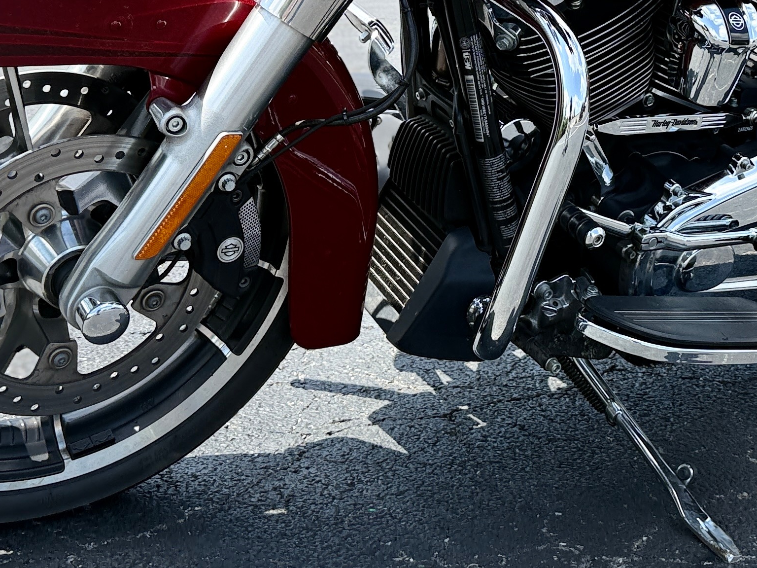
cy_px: -11
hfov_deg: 30.3
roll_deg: +0.5
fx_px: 1378
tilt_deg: -1.7
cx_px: 542
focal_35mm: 63
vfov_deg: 22.3
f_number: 1.78
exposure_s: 1/2110
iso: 100
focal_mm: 6.76
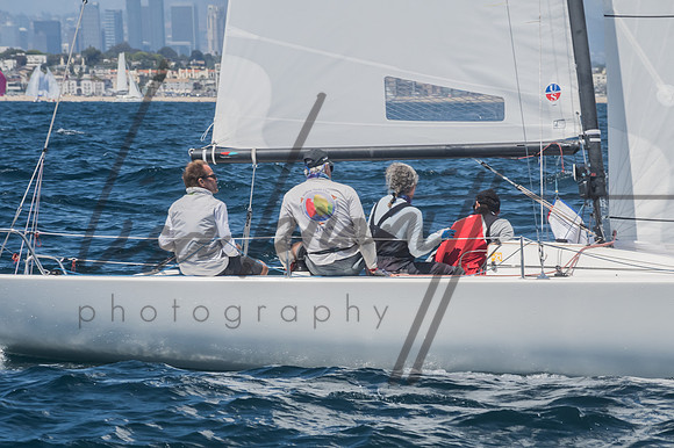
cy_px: 224
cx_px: 337
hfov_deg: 7.9
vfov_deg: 5.2
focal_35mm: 262
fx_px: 4902
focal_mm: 175
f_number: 14
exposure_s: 1/1000
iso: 640
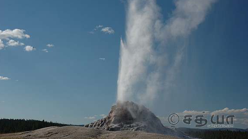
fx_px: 460
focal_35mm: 70
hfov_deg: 30.2
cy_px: 60
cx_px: 123
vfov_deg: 17.2
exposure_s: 1/320
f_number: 9
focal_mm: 44
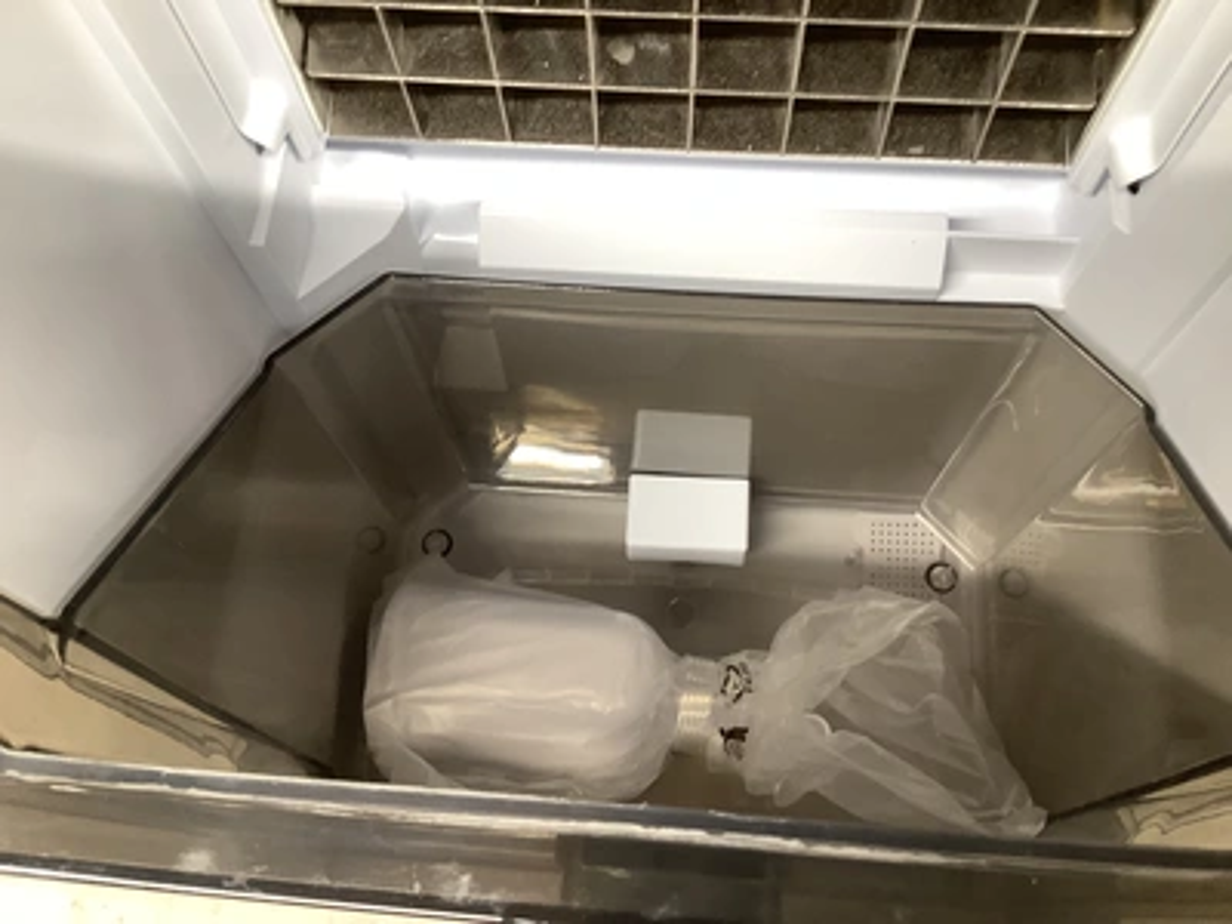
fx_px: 1103
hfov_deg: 58.4
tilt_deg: -69.1
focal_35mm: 31
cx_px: 616
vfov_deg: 45.4
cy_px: 462
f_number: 2.4
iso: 125
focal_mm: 3.3
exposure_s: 1/60
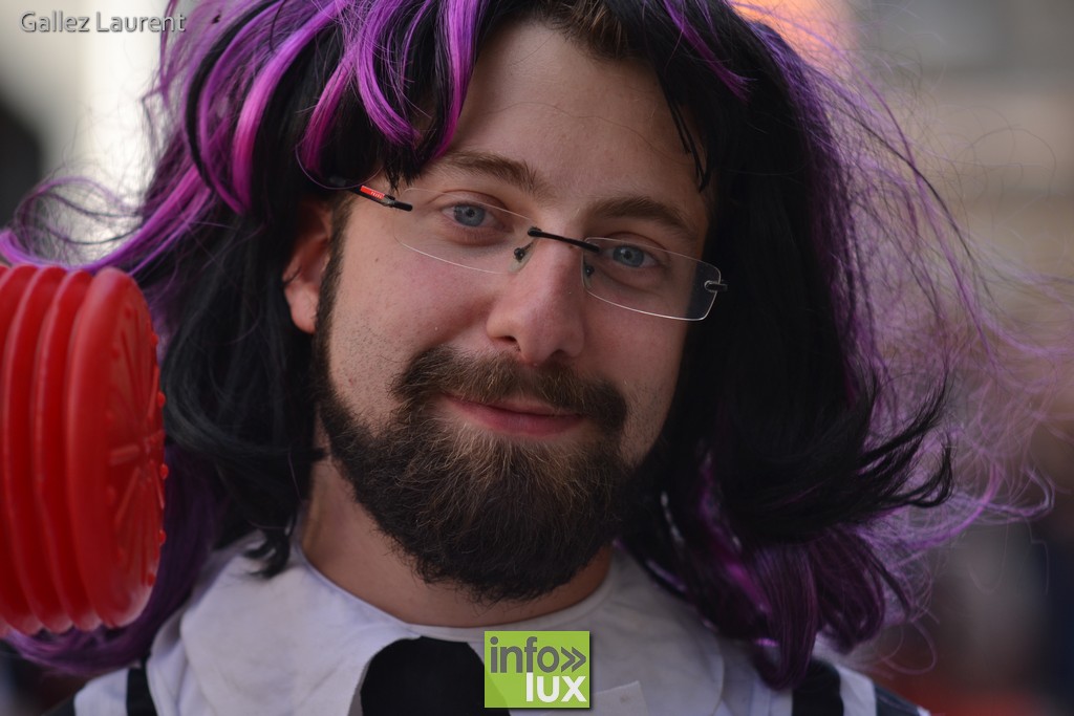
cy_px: 358
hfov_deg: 11.4
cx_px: 537
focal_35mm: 180
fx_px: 5370
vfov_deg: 7.6
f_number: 2.8
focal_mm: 120
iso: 100
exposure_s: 1/640
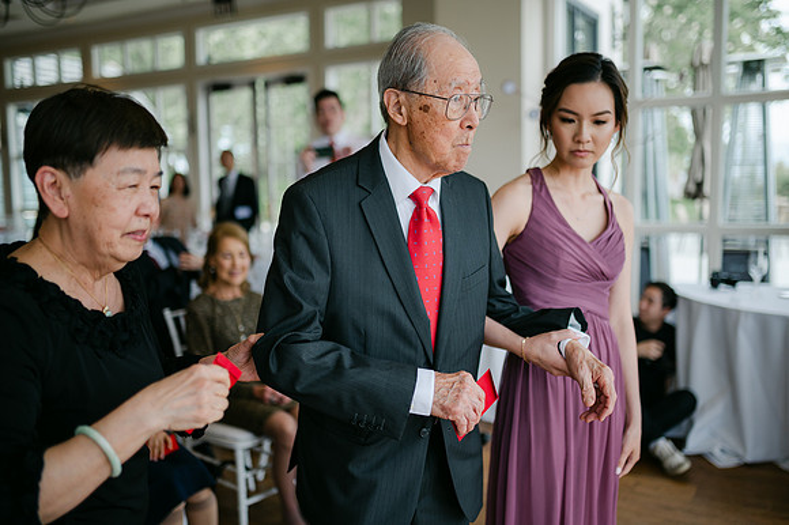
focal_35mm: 36
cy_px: 263
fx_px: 779
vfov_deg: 37.3
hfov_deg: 53.7
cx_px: 398
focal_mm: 35
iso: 100
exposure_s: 1/1250
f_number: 1.4
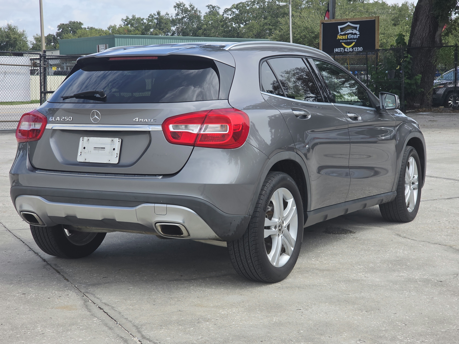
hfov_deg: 28.2
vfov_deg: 21.3
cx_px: 230
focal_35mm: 69
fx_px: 915
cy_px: 172
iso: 50
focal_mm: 7.9
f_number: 2.4
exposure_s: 1/1395
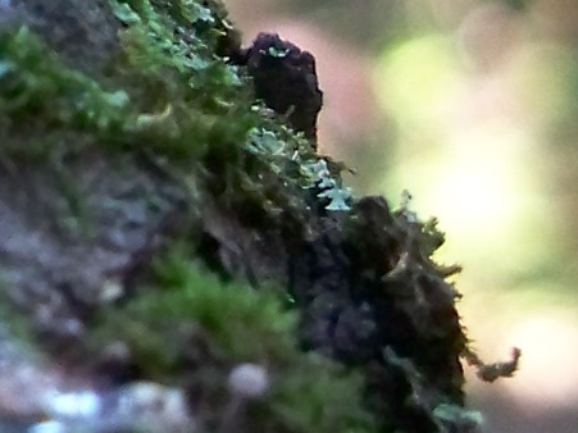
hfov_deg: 6.8
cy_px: -341
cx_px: -954
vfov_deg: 5.4
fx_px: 4507
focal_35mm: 270
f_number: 2.9
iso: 400
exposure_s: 1/60
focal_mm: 9.86
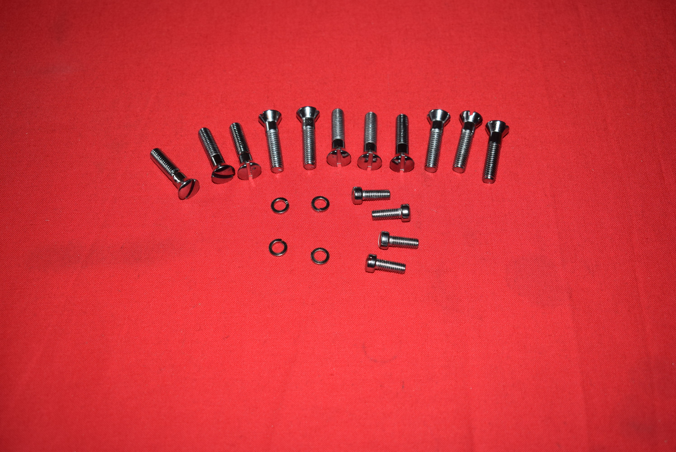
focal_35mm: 45
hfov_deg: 43.6
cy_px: 226
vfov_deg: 29.9
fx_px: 846
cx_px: 338
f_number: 5.6
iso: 160
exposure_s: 1/125
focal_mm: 30
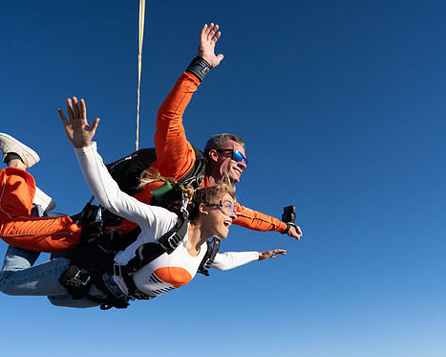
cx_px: 206
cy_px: 178
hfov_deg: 62.2
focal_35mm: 28
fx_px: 369
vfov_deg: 51.5
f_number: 8
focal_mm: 24
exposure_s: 1/2000
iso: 800
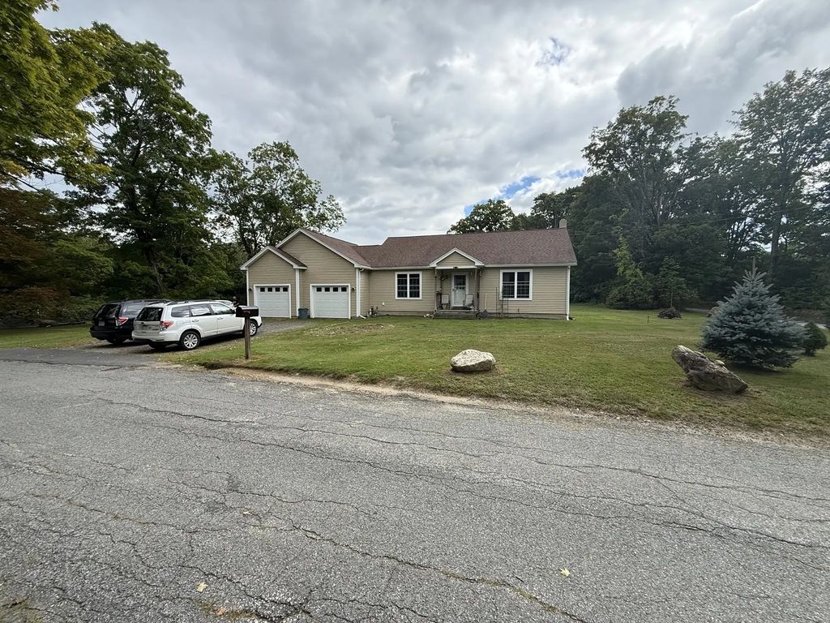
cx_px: 415
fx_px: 336
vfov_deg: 85.7
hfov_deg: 102.1
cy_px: 312
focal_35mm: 14
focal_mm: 2.22
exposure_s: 1/709
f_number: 2.2
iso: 64
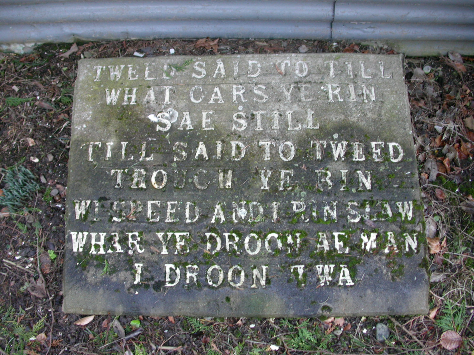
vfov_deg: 37.7
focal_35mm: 38
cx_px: 237
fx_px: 520
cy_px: 178
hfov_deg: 49.0
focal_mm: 7.85
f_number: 2.6
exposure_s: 1/12.8
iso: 100
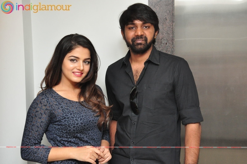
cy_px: 82
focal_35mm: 60
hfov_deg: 33.4
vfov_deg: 22.6
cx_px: 124
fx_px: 411
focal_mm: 40
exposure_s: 1/125
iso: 1600
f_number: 8
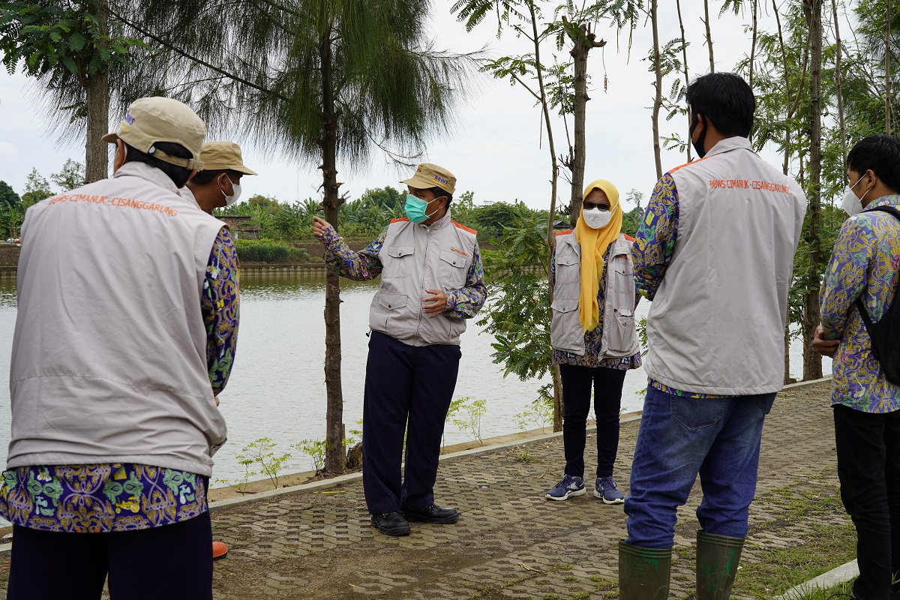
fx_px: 1250
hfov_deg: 39.6
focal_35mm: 50
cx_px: 450
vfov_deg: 27.0
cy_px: 300
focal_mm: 50
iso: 100
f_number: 9
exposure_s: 1/125
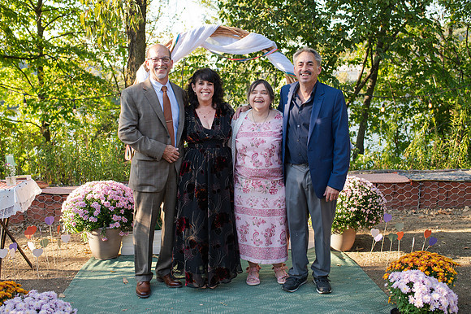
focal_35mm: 36
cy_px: 157
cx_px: 243
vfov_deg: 36.5
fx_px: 475
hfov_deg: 52.7
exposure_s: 1/640
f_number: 3.5
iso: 400
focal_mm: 35
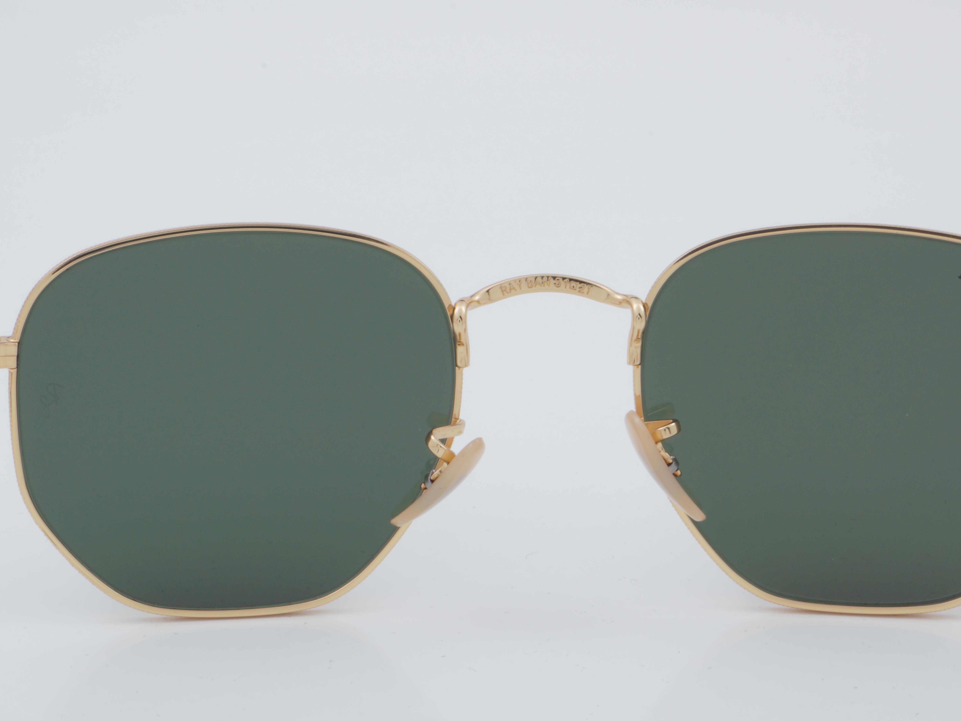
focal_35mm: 98
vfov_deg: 15.2
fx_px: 2709
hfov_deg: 20.1
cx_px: 549
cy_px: 367
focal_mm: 55
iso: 100
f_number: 32
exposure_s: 1/4
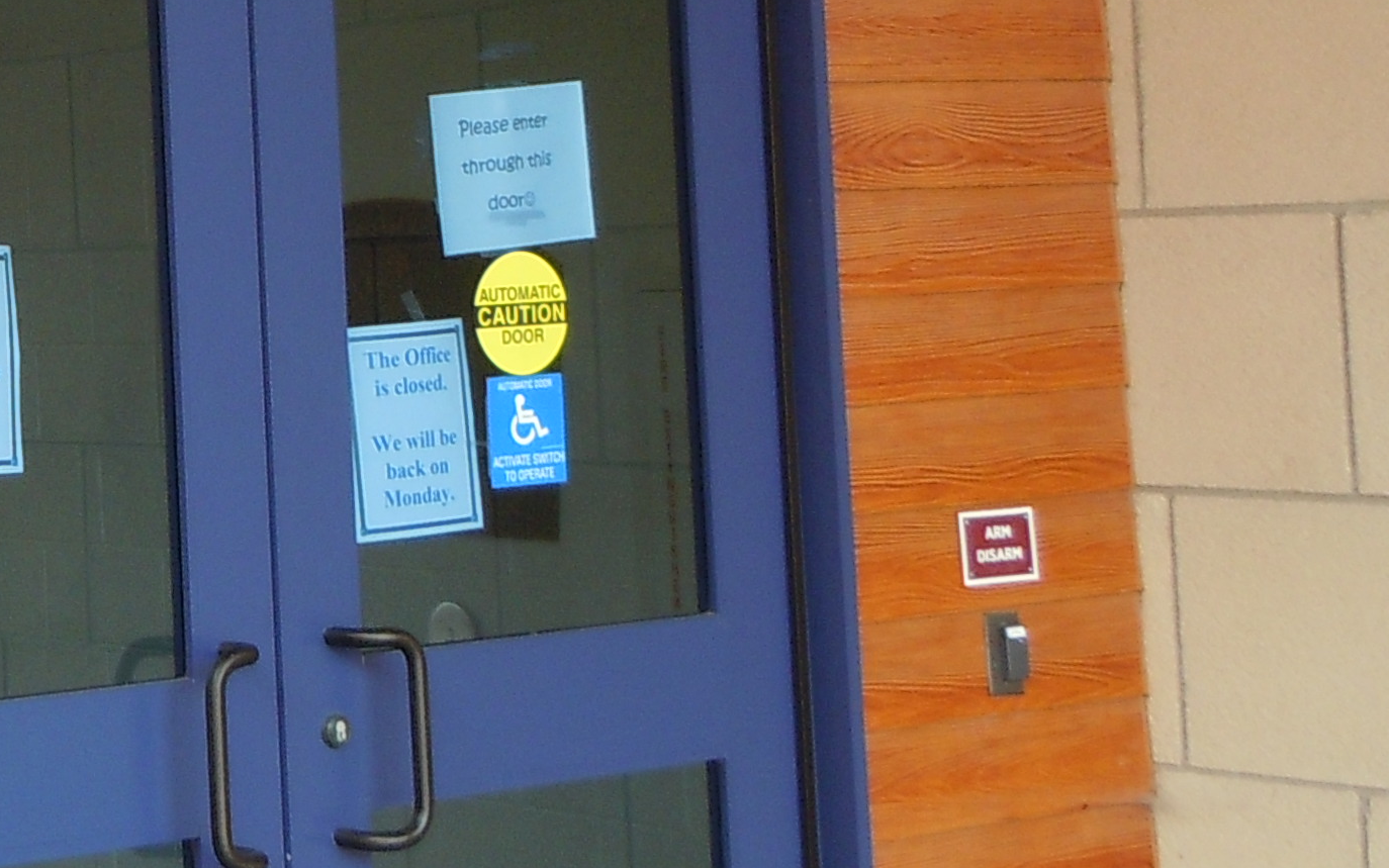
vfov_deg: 13.0
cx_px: -42
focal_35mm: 100
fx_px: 3786
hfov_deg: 20.1
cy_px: 89
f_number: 3.5
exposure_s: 1/60
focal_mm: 5.4
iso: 125
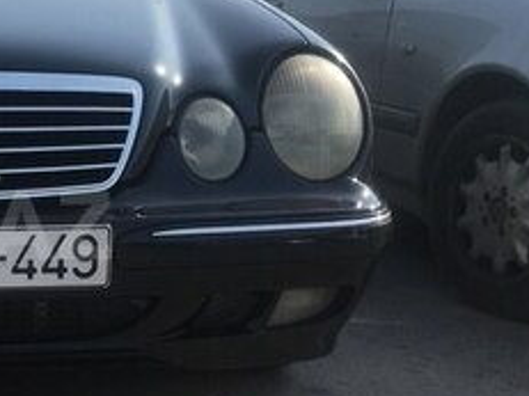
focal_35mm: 83
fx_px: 1268
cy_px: 225
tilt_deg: -10.3
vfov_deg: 17.8
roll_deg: -0.1
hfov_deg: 21.7
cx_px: -124
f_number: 2.2
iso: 25
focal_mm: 4.15
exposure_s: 1/1672
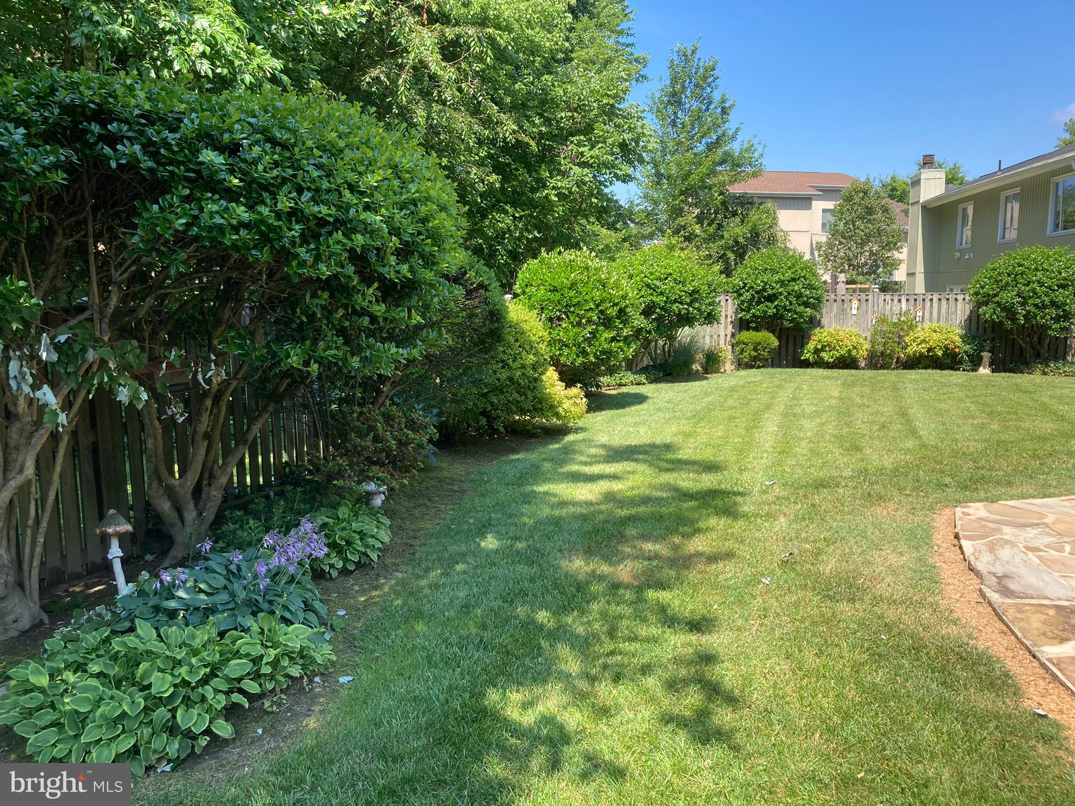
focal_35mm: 28
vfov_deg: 49.7
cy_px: 403
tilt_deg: -5.7
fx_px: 870
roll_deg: +0.2
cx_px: 538
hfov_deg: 63.4
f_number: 1.8
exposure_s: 1/539
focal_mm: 3.99
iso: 20
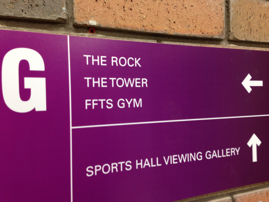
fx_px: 256
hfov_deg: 55.4
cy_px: 101
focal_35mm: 33
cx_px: 134
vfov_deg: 42.9
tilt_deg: -0.9
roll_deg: +1.3
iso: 64
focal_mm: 4.12
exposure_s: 1/20
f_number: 2.4
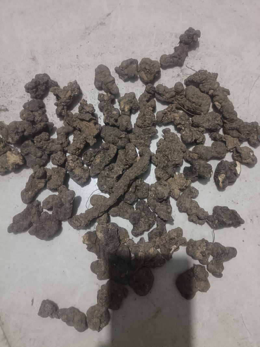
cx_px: 130
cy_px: 174
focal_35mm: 26
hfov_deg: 53.1
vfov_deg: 67.3
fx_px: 260
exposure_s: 1/20
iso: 3486
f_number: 1.8
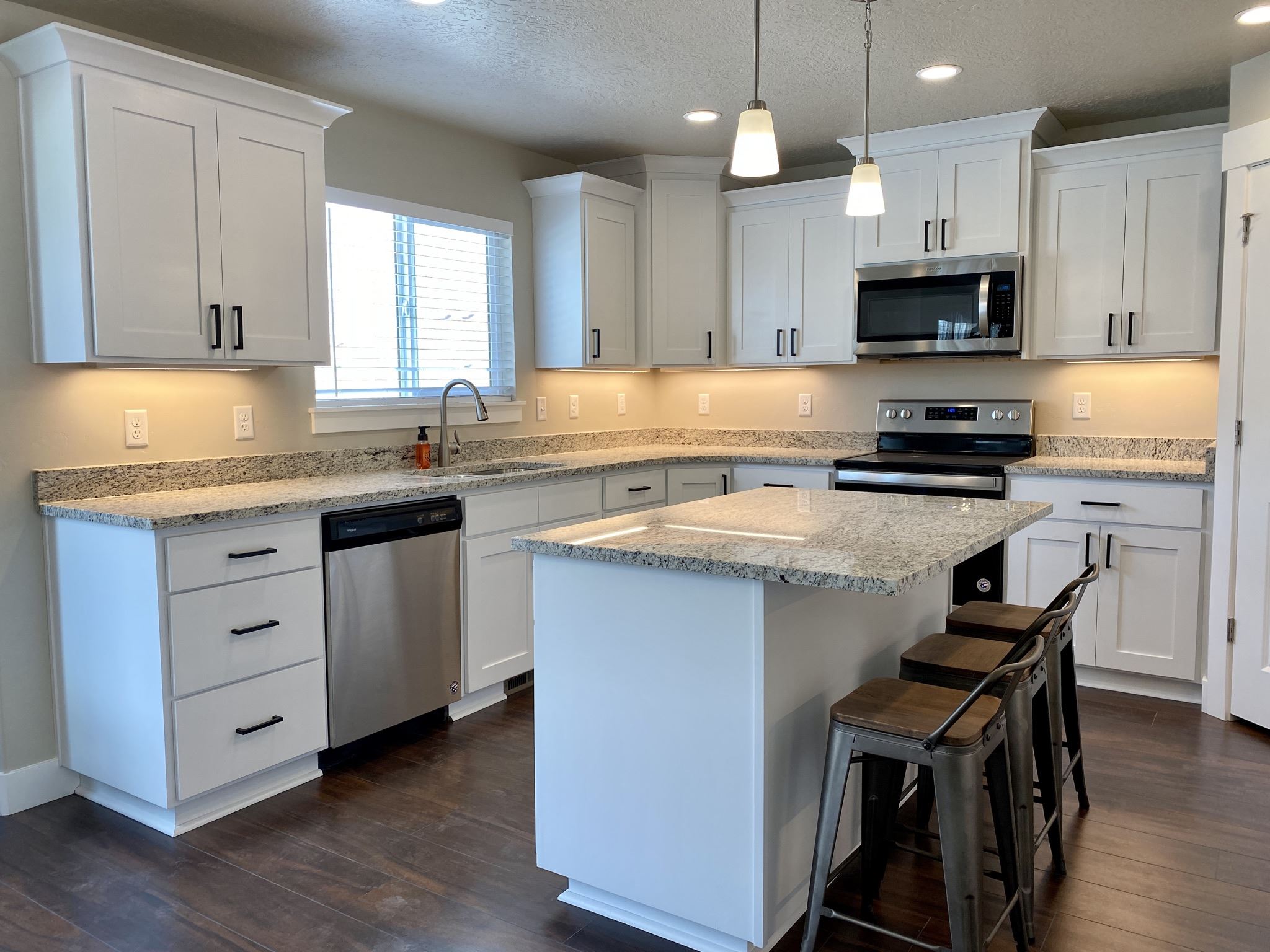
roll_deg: +0.2
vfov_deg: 53.1
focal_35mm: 26
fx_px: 954
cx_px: 635
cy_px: 476
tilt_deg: -5.6
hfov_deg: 67.3
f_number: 1.8
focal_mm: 4.25
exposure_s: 1/120
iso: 64
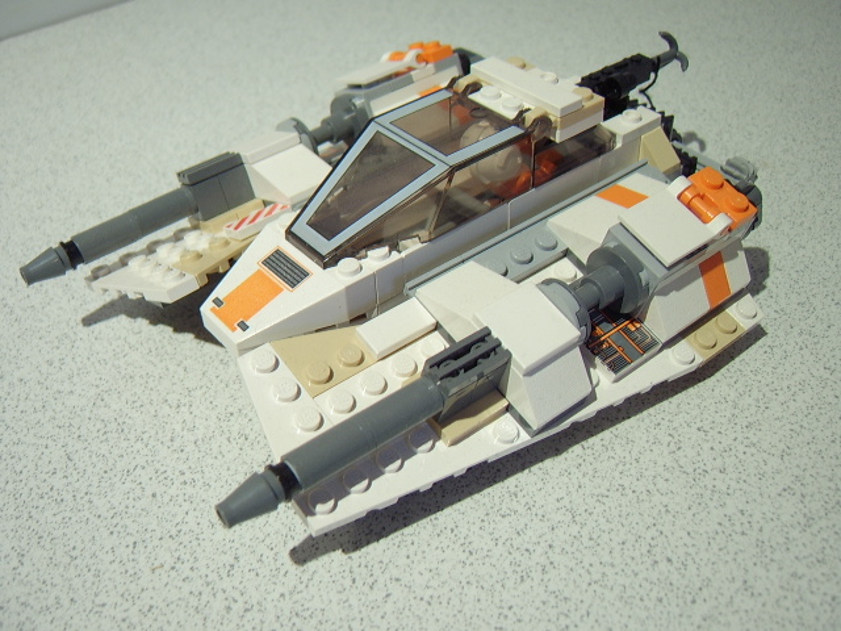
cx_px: 420
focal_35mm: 31
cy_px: 316
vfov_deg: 45.4
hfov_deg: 58.4
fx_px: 753
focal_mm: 8.13
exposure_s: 1/14
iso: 100
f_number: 2.7
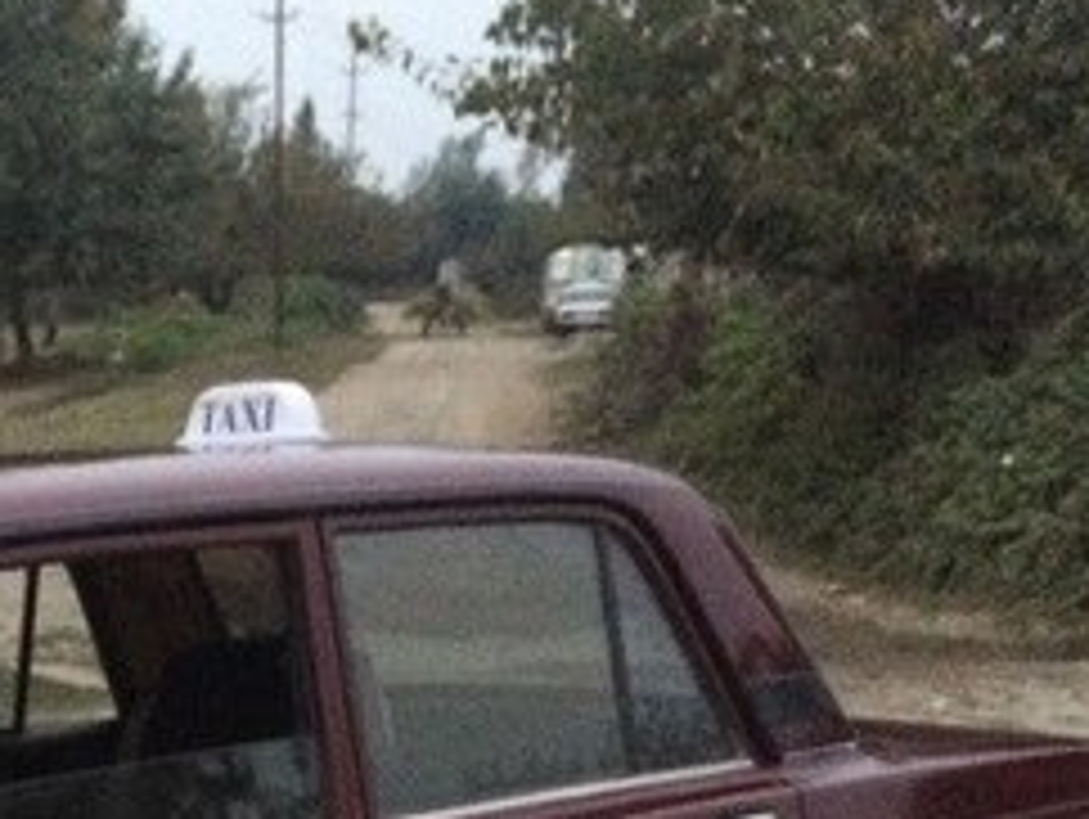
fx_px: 2488
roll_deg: +2.6
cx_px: -112
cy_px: 1015
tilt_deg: -15.8
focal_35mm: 79
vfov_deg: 17.7
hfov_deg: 23.2
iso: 500
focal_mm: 4.15
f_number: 2.2
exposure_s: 1/17
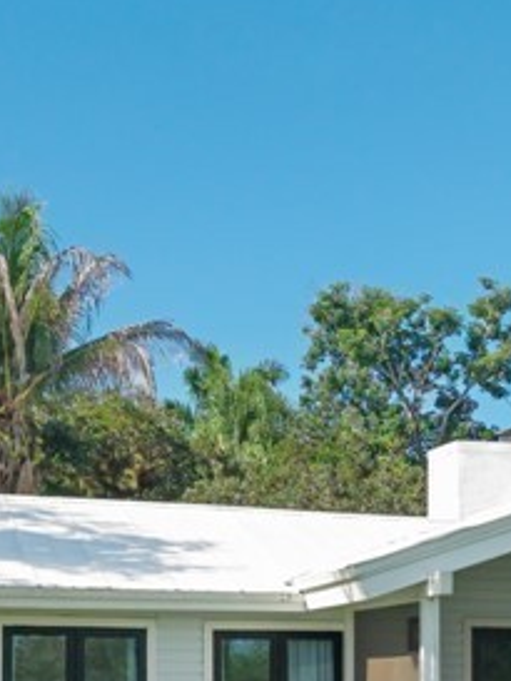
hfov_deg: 15.9
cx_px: 573
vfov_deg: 21.1
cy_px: 664
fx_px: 1770
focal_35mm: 90
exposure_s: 1/320
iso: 100
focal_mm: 8.67
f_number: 1.8
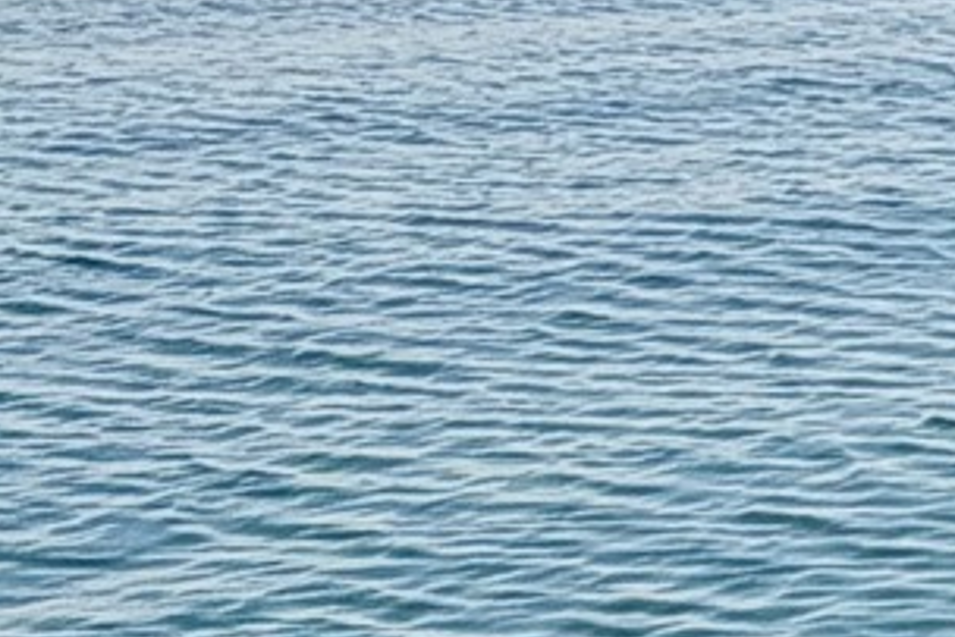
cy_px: 1111
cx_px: 2667
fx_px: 3052
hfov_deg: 11.9
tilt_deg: -23.9
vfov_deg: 11.2
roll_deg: +0.4
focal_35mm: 115
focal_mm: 2.22
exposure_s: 1/1464
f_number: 2.2
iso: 25
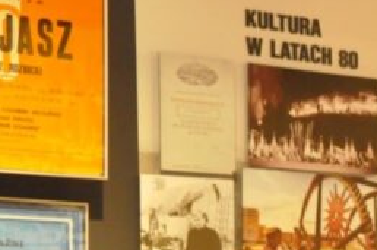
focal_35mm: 155
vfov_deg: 8.6
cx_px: 722
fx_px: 1620
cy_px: 366
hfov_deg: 12.0
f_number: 5.6
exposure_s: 1/80
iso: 3200
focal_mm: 26
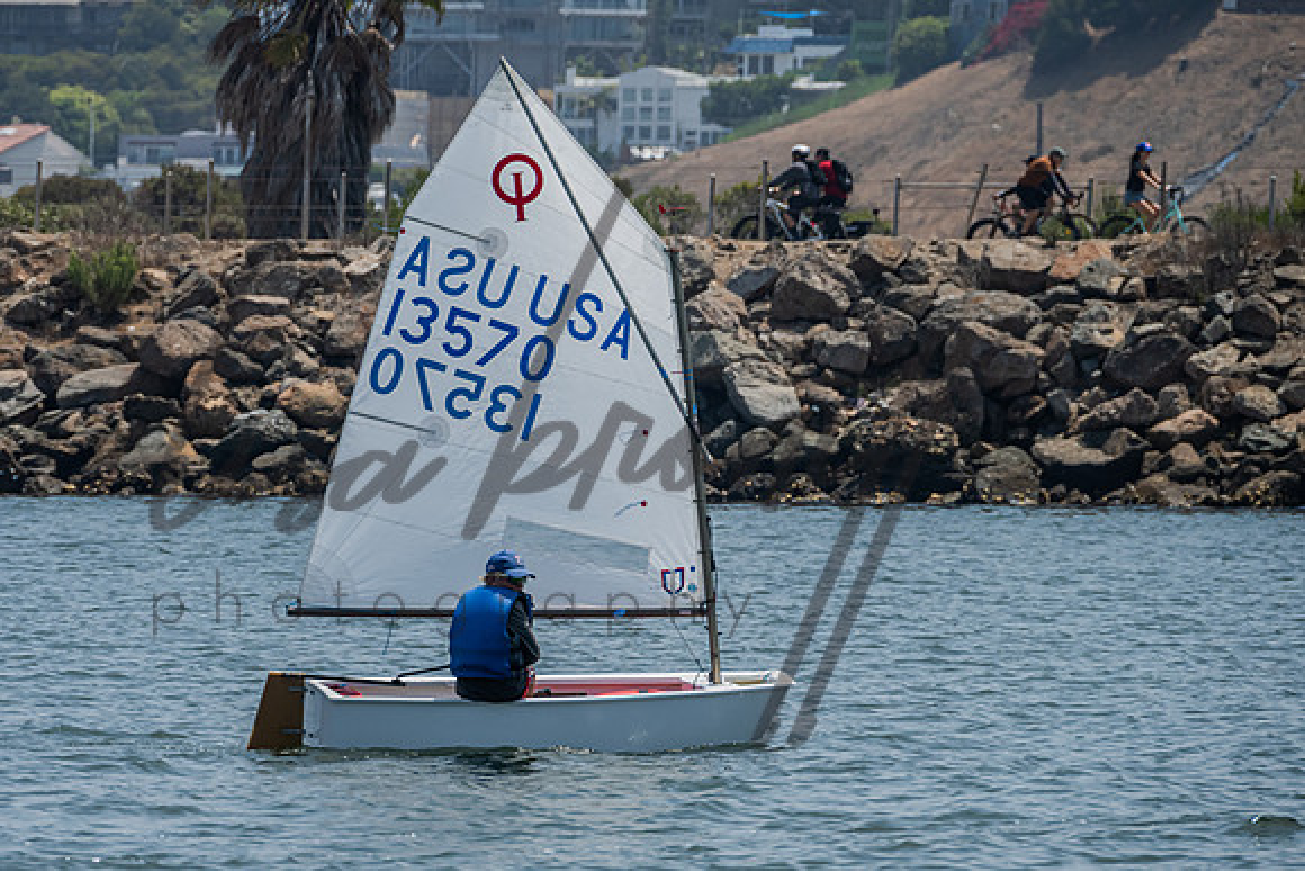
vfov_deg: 3.9
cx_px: 533
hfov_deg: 5.8
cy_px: 536
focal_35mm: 355
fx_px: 12880
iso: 320
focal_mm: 260
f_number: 8
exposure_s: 1/1600
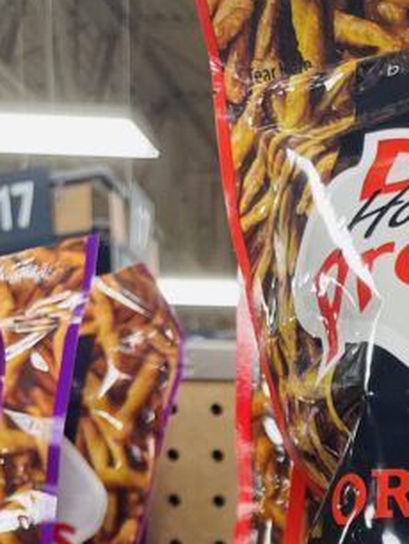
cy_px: 859
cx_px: 578
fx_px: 1369
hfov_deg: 15.9
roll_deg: -0.6
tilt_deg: -9.3
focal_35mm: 87
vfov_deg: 19.2
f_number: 1.6
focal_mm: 4.2
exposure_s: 1/120
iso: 100
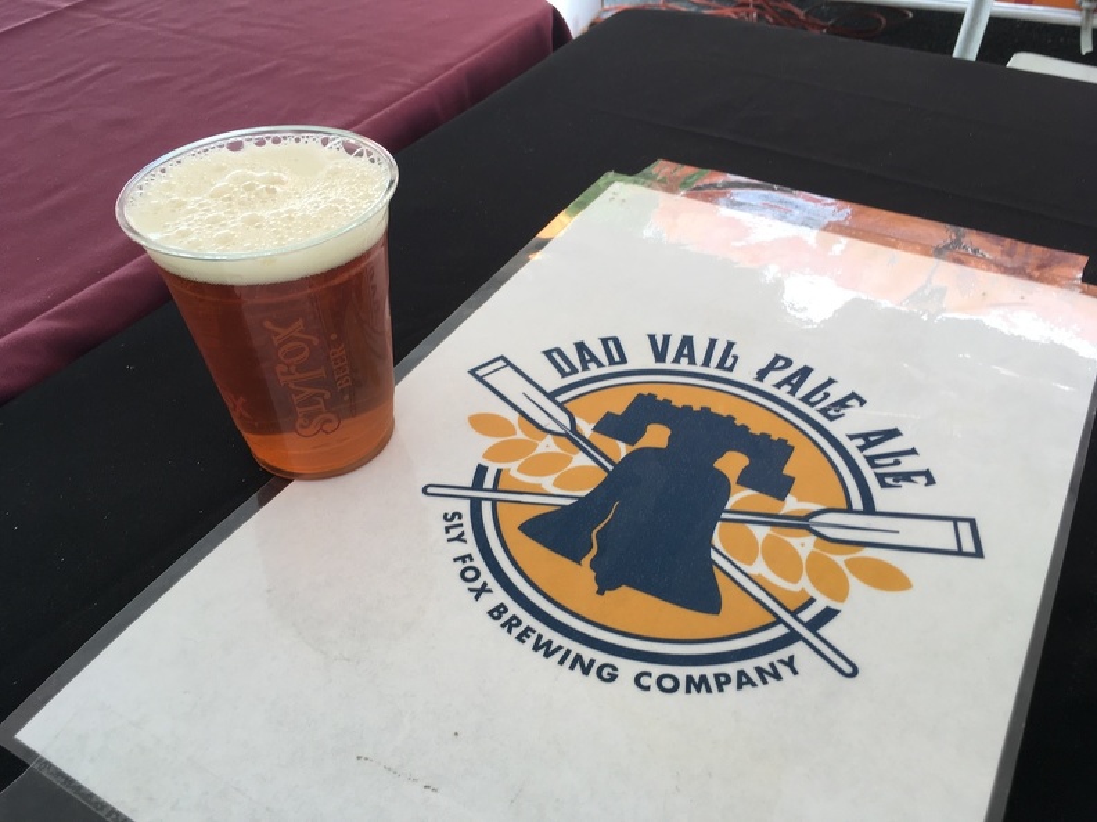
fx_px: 919
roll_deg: +0.4
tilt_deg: -37.9
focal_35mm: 29
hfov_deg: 61.7
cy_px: 411
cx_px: 548
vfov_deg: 48.2
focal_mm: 4.15
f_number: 2.2
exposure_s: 1/60
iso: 25
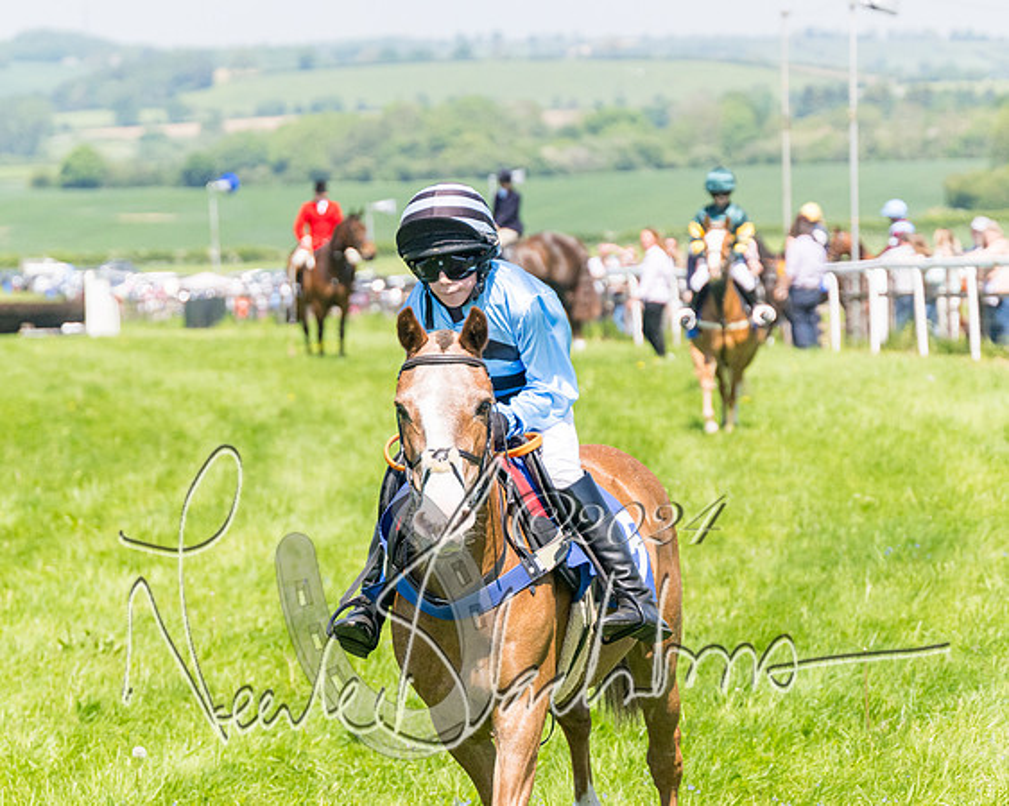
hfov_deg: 11.6
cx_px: 484
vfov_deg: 9.3
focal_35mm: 166
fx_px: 4954
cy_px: 403
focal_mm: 98
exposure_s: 1/6400
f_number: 4
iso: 400
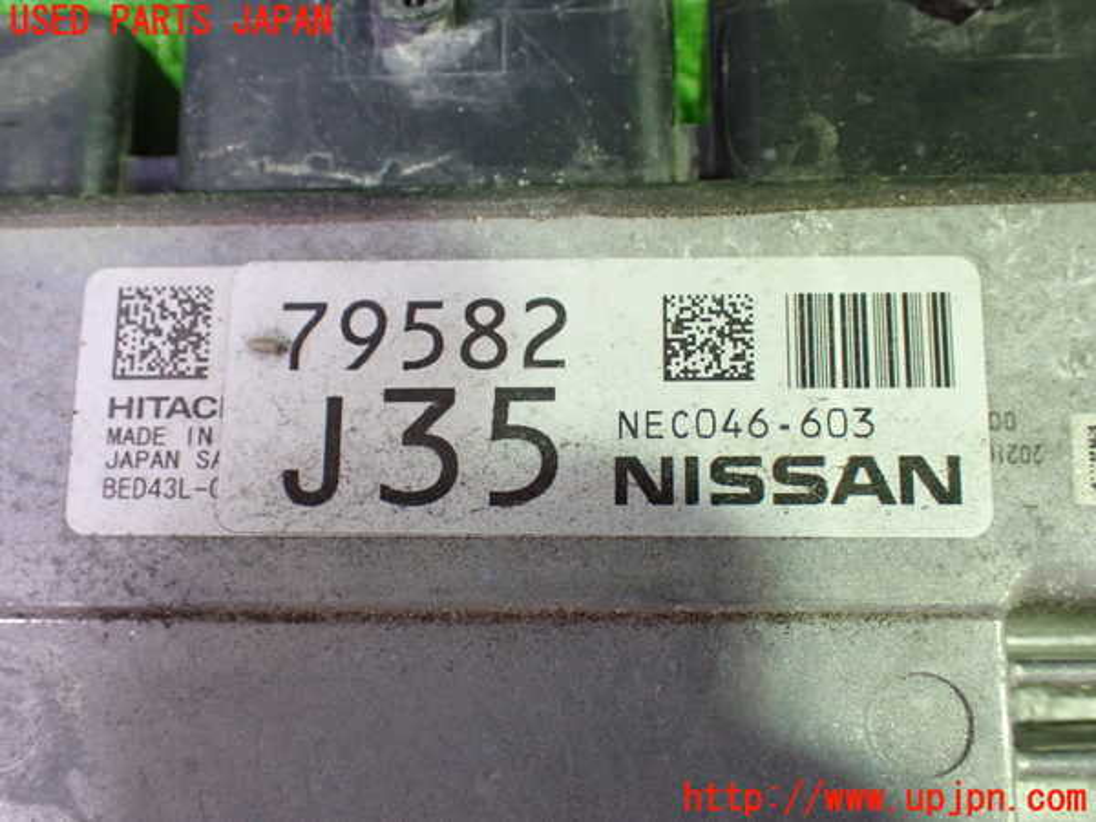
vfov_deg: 37.7
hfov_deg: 49.0
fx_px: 1203
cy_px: 411
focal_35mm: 38
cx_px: 548
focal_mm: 6.83
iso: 1000
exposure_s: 1/40
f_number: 2.7
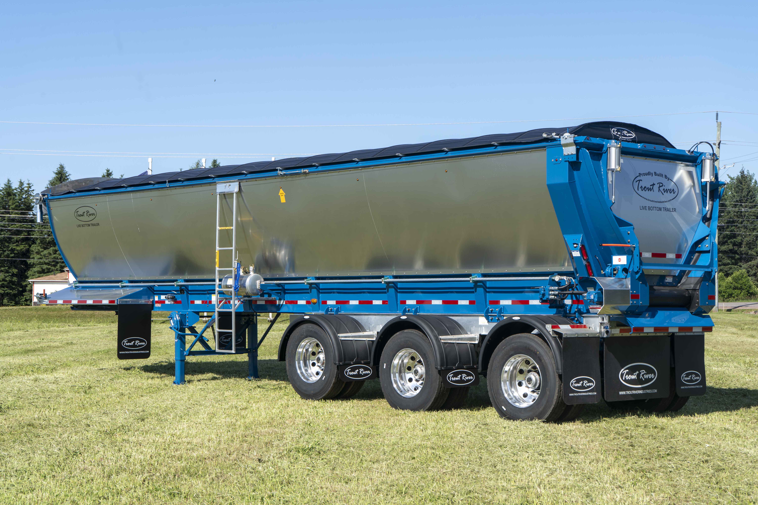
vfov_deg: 21.6
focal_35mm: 63
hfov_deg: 31.9
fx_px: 1326
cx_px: 379
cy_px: 252
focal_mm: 63
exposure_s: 1/160
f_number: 11
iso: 100
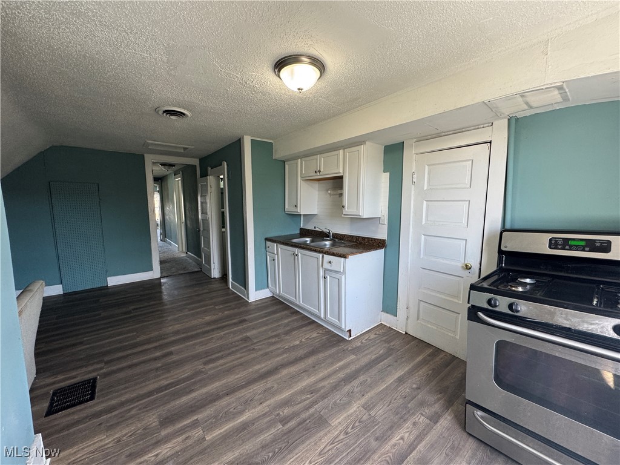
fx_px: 251
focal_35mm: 14
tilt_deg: -7.6
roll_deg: -0.2
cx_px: 310
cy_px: 232
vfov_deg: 85.7
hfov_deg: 102.1
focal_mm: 2.22
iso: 160
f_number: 2.2
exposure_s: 1/120
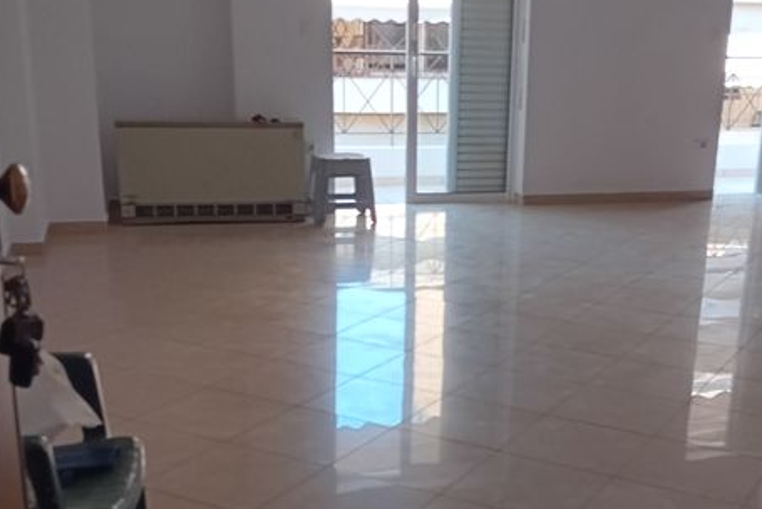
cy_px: 378
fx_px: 805
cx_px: 457
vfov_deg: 34.4
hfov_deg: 50.3
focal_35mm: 38
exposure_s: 1/33.3
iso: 200
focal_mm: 3.98
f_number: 1.8
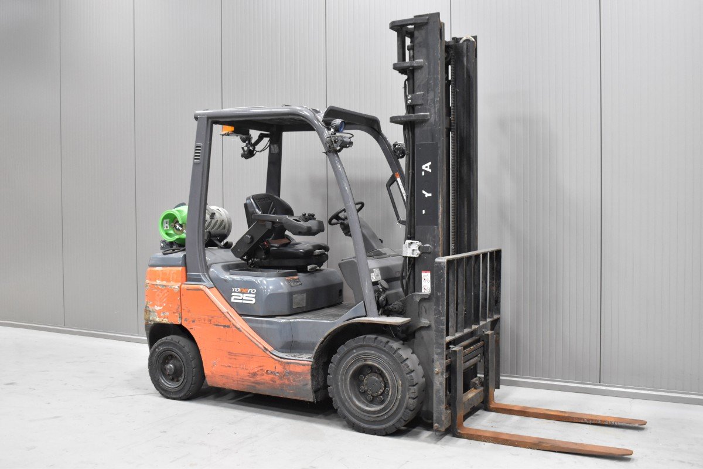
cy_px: 234
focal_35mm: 36
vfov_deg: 36.9
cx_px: 352
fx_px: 703
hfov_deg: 53.1
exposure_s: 1/20
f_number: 5
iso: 1600
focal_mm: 24
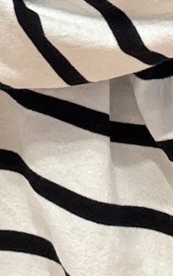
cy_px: -177
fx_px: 1381
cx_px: 98
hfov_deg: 7.2
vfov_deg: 10.9
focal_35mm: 183
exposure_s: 1/50
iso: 100
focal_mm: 2.69
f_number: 1.9
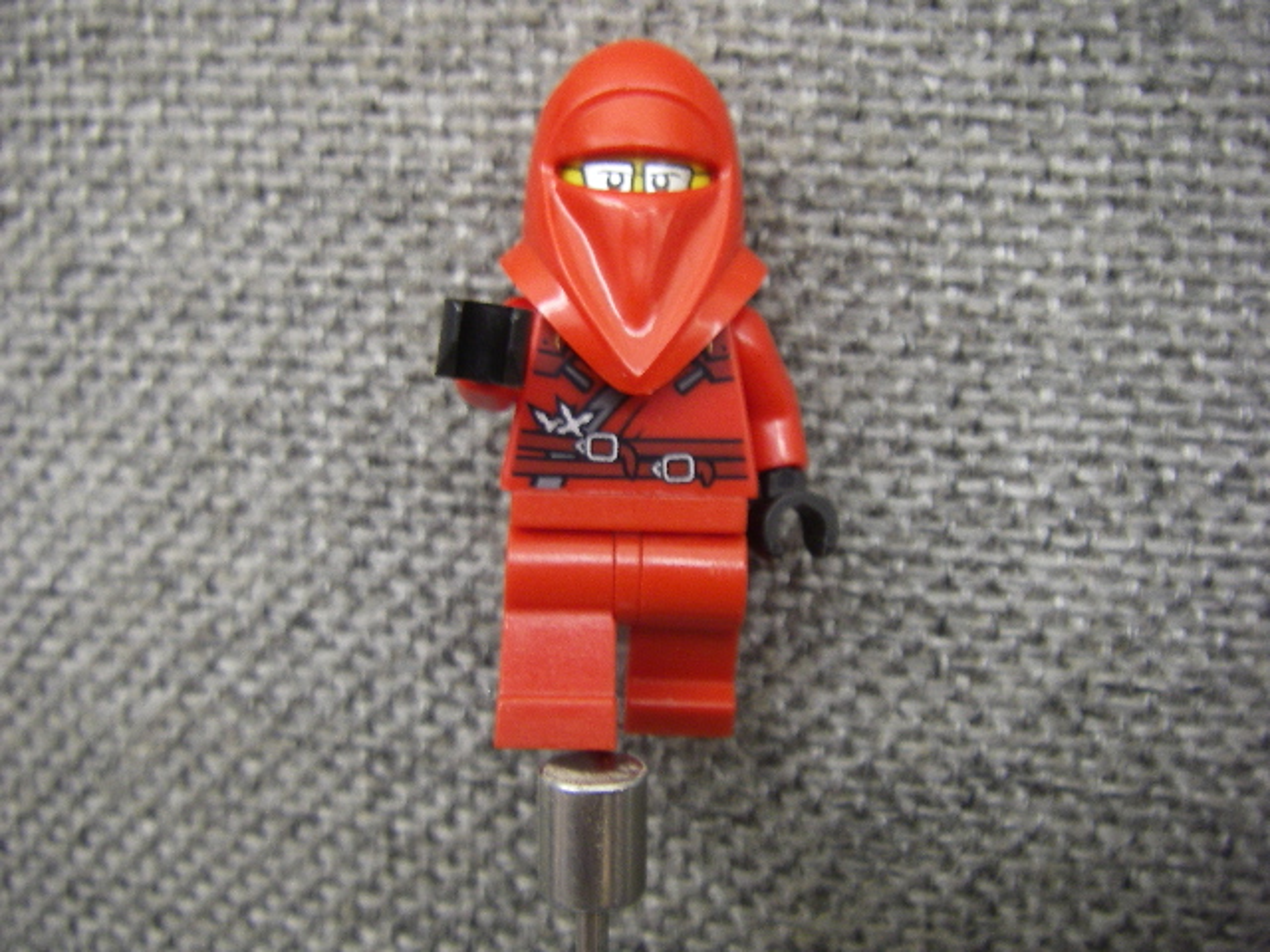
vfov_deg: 37.7
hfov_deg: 49.0
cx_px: 635
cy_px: 476
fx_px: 1394
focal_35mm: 38
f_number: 3.3
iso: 160
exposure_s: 1/10
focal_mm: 6.3
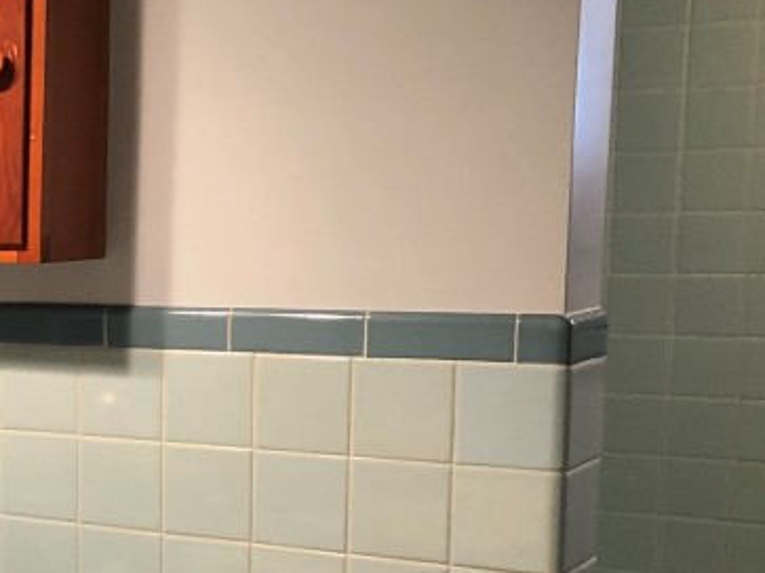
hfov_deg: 21.6
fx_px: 1745
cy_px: 442
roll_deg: +1.7
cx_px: -303
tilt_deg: -7.8
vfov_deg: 18.5
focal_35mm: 79
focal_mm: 3.99
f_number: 1.8
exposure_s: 1/15
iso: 64
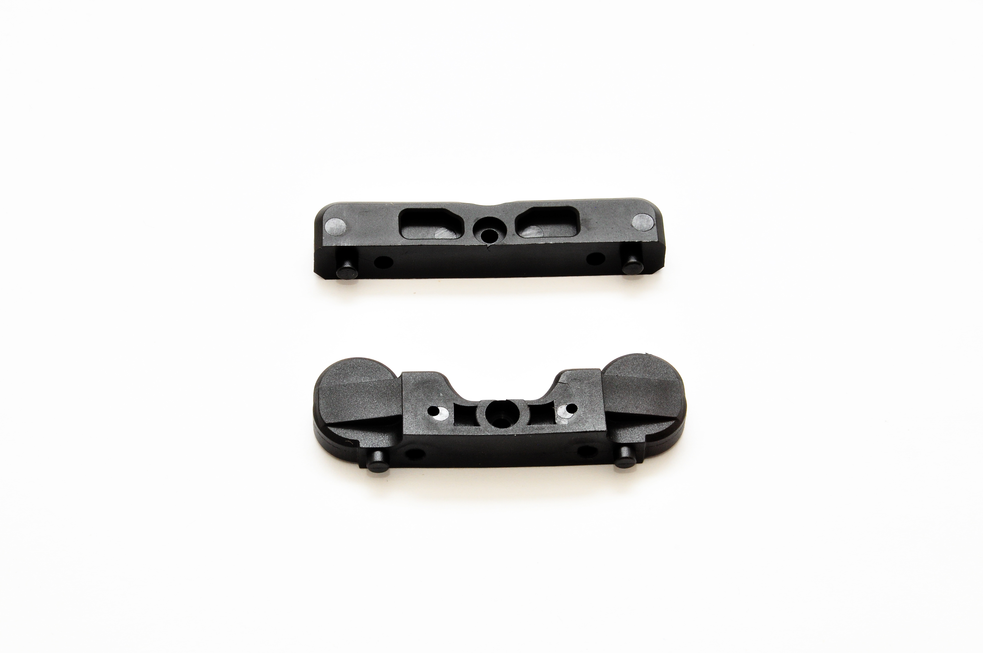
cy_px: 326
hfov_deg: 11.8
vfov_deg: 7.9
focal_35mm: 174
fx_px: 4745
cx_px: 492
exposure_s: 1/60
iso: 400
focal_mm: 116
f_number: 22
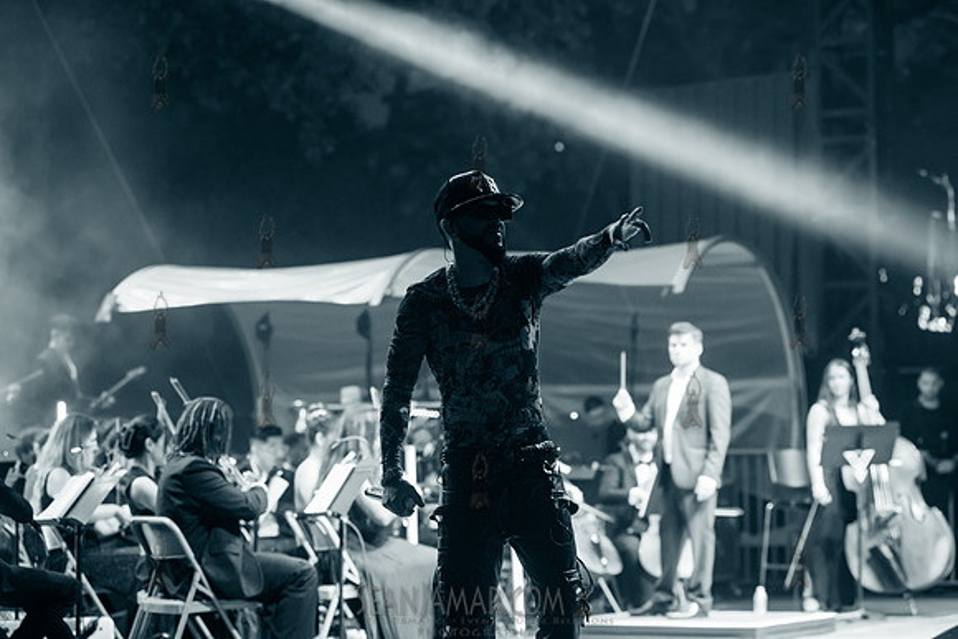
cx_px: 479
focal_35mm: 105
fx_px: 2795
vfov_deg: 13.0
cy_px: 320
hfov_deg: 19.5
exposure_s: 1/125
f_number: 4
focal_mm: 105
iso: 5000
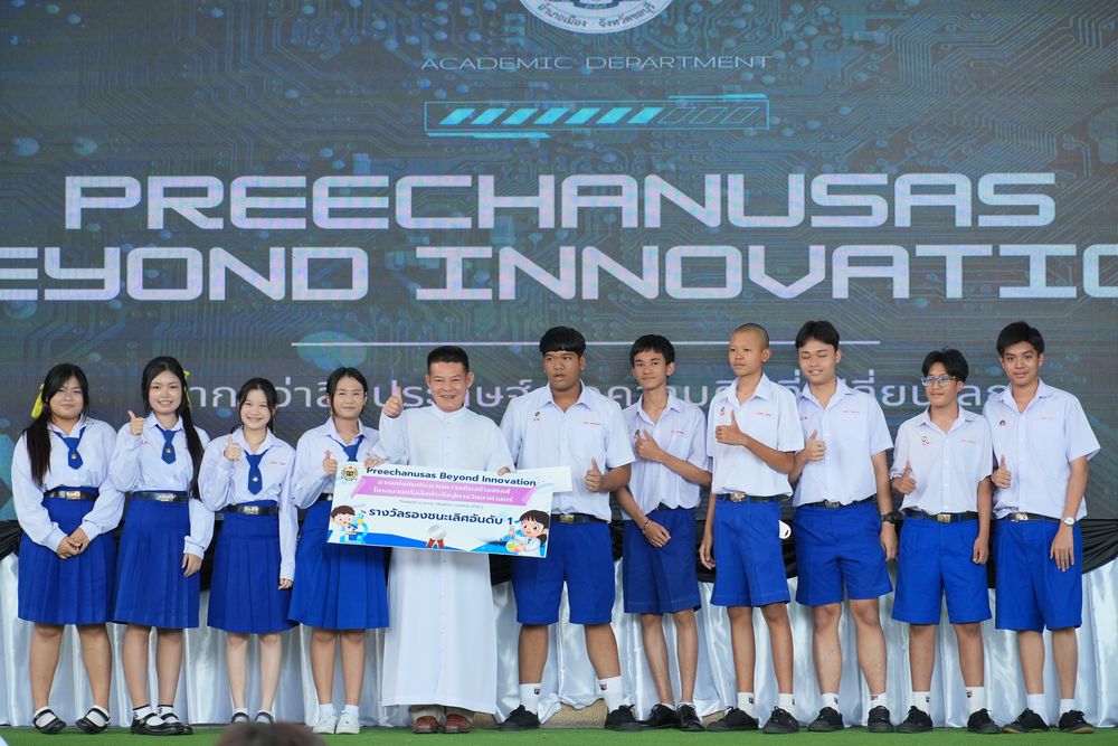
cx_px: 559
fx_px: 3587
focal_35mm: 116
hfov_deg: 17.7
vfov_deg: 11.9
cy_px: 373
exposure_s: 1/100
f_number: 5.6
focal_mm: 77
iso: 500
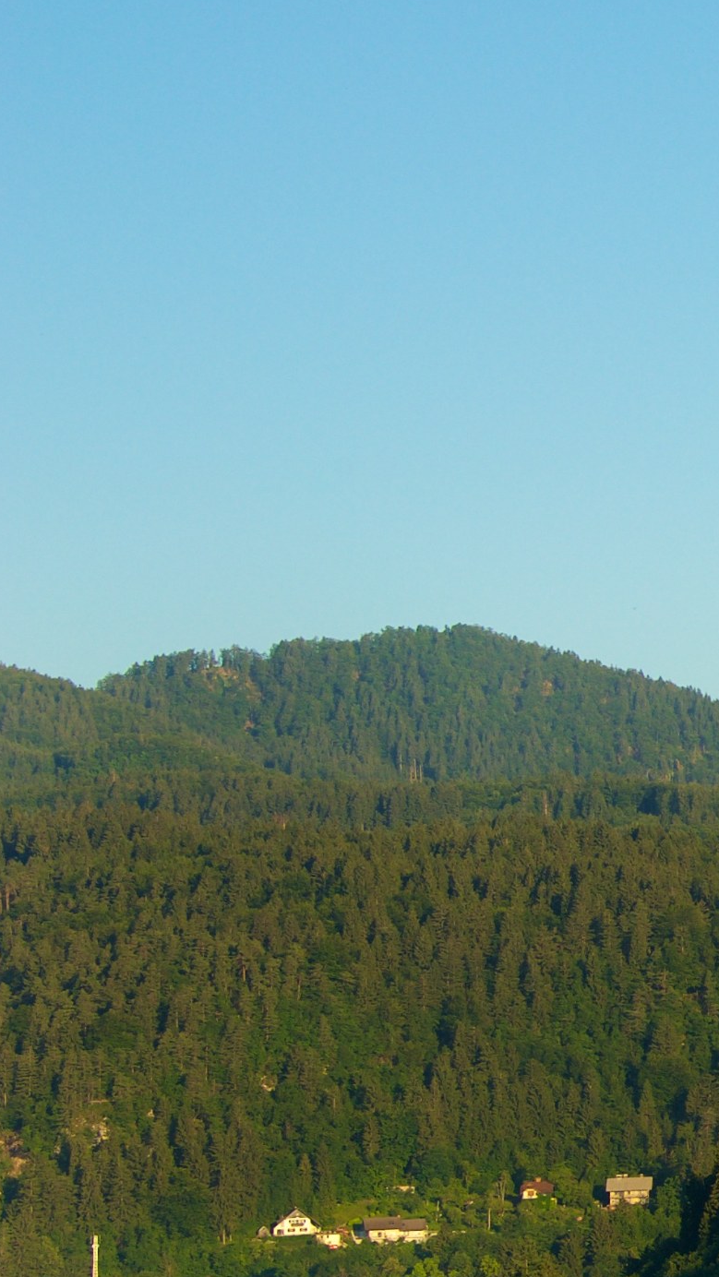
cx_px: 1610
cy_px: 702
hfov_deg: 6.5
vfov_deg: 12.0
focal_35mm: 180
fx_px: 6098
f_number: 11
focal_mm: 68
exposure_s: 1/250
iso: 400
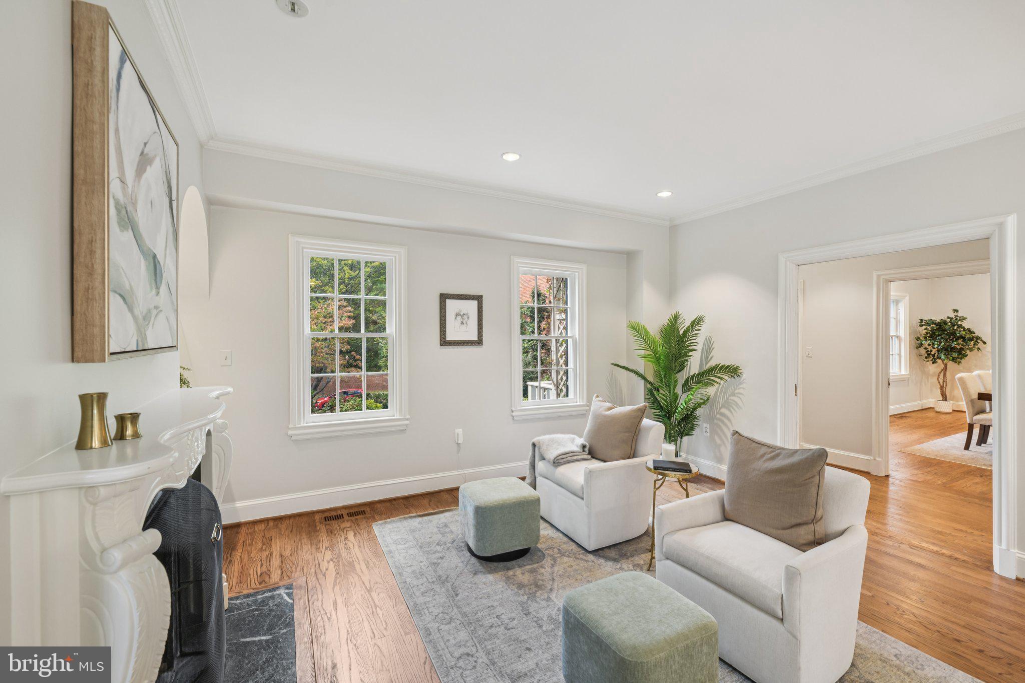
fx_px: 427
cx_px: 512
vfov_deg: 77.3
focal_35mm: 15
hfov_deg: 100.4
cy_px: 342
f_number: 8
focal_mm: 15
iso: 400
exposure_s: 1/13
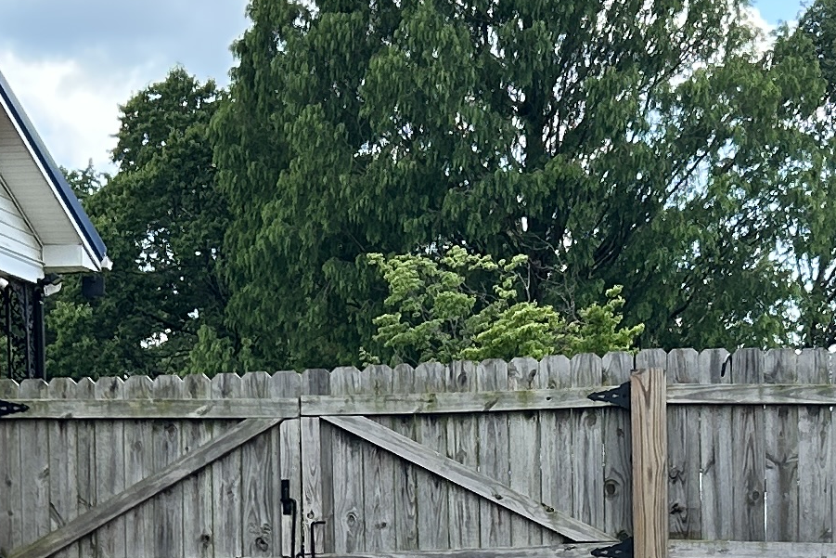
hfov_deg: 16.9
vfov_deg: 10.9
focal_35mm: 121
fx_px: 2810
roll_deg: +1.1
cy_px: 814
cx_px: 307
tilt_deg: -4.3
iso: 50
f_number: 1.5
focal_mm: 5.7
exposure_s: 1/982
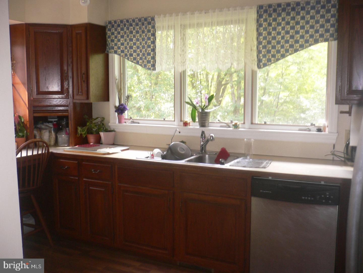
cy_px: 136
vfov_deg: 40.7
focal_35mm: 35
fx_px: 367
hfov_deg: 52.6
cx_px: 182
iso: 100
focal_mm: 5.8
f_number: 2.8
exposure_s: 1/8
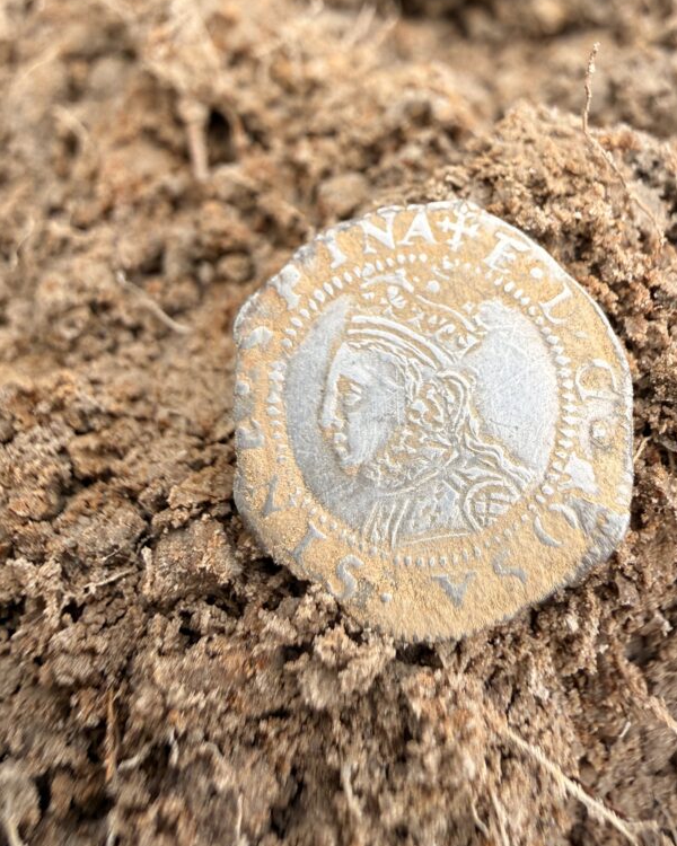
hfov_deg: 45.6
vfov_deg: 55.2
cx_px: 395
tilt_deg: -55.1
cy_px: 331
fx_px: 801
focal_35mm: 32
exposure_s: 1/292
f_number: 2.2
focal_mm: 2.22
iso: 50
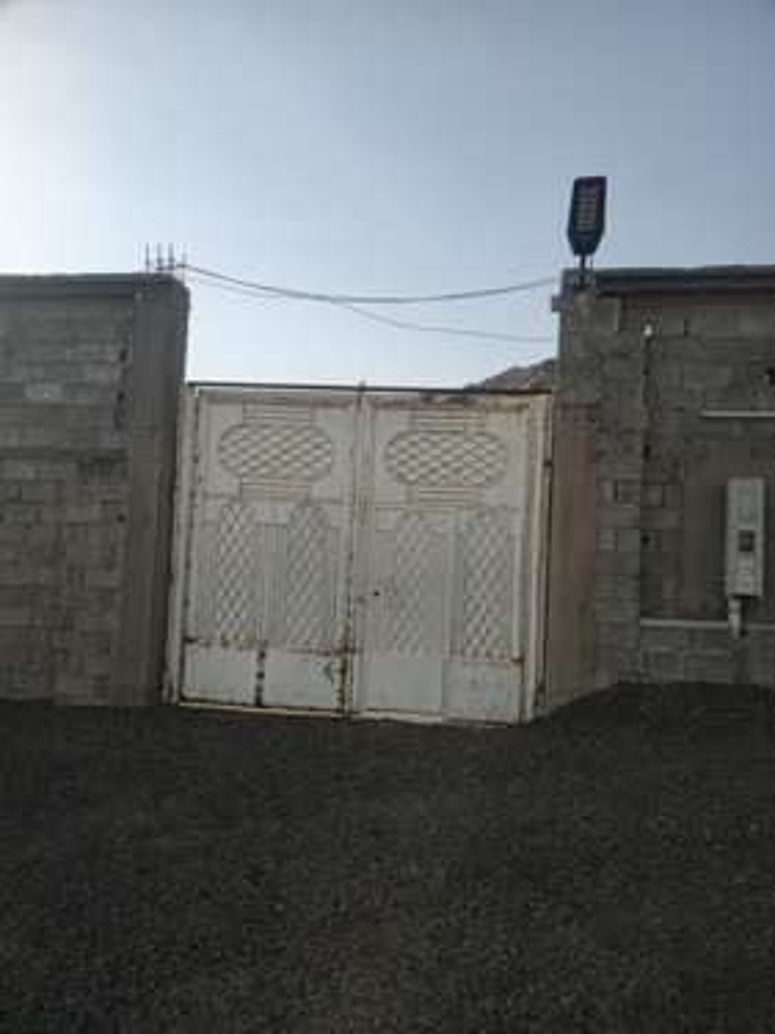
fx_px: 687
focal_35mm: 23
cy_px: 517
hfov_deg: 58.9
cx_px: 388
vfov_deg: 73.9
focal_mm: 6.3
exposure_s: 1/652
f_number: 1.7
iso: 10
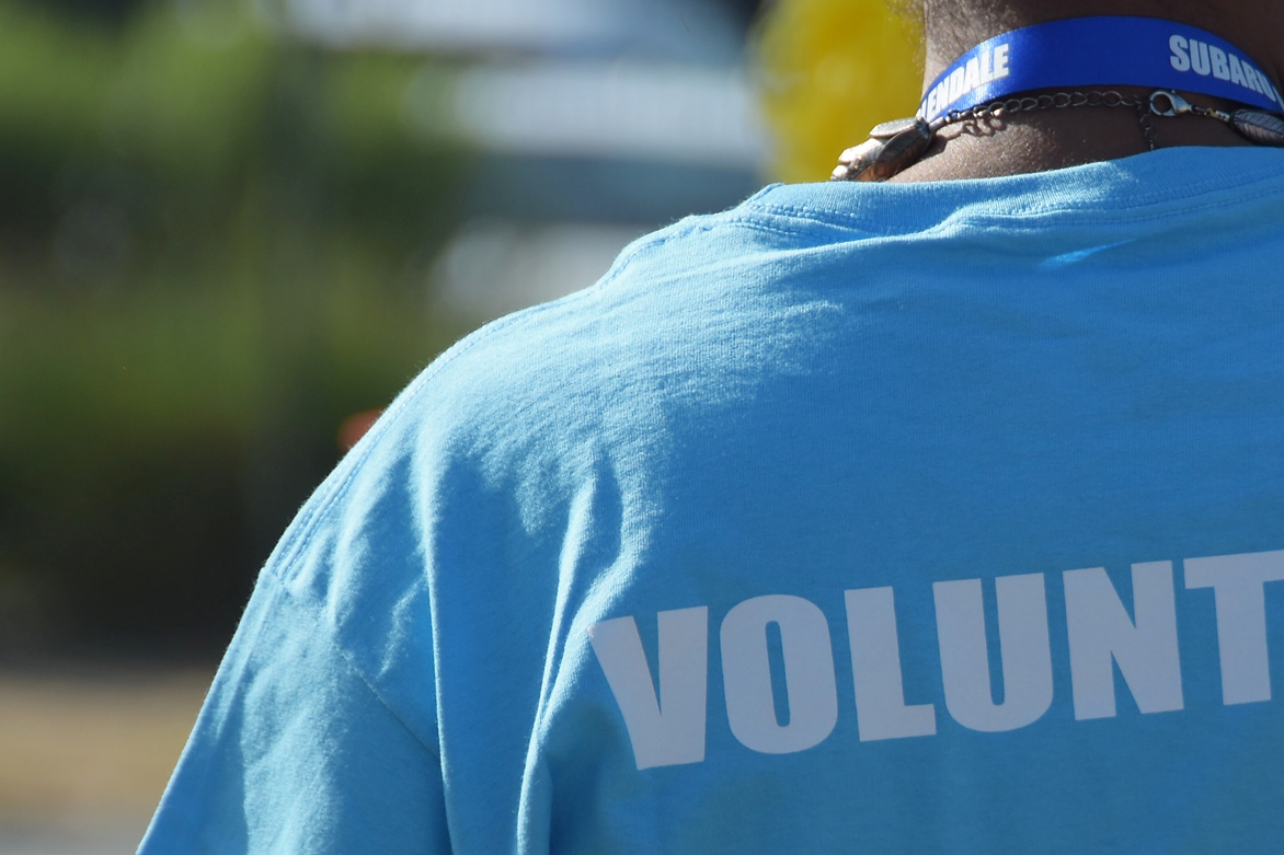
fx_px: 22822
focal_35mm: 640
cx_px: 1062
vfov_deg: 2.1
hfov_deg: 3.2
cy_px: 649
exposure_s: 1/400
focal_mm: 200
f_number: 7.1
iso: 100
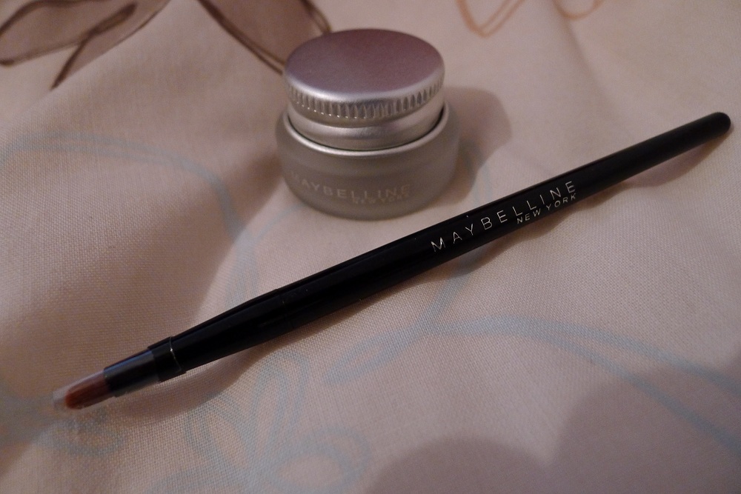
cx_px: 370
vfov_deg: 53.1
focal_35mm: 24
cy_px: 247
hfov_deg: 73.7
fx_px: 494
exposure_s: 1/20
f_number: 2
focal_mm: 5.1
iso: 400
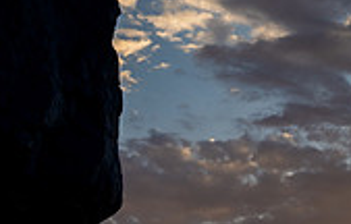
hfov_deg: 19.1
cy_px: 253
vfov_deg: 14.7
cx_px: 592
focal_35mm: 88
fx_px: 847
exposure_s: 1/320
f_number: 4.5
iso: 64
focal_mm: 24
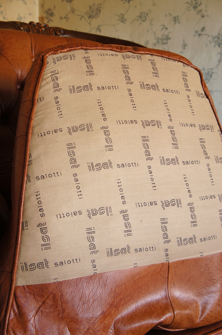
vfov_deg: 48.0
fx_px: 375
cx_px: 111
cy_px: 168
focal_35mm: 40
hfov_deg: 32.9
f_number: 4
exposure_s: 1/60
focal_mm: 27
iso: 800
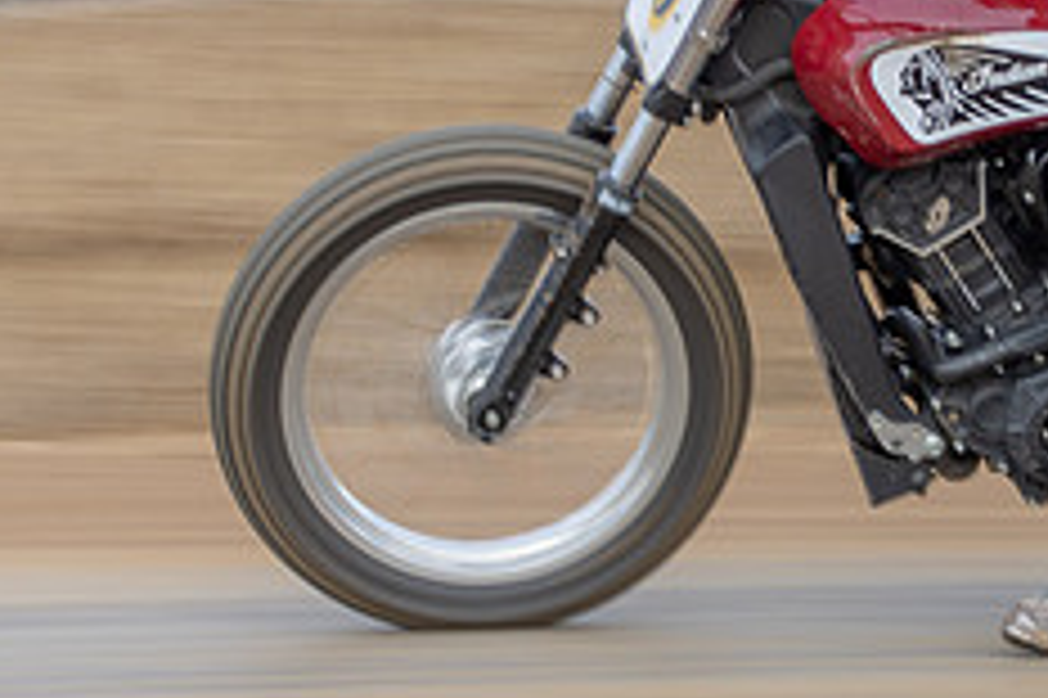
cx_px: 1041
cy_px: 62
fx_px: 11549
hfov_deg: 5.2
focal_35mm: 397
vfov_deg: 3.5
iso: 100
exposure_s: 1/100
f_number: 8
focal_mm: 98
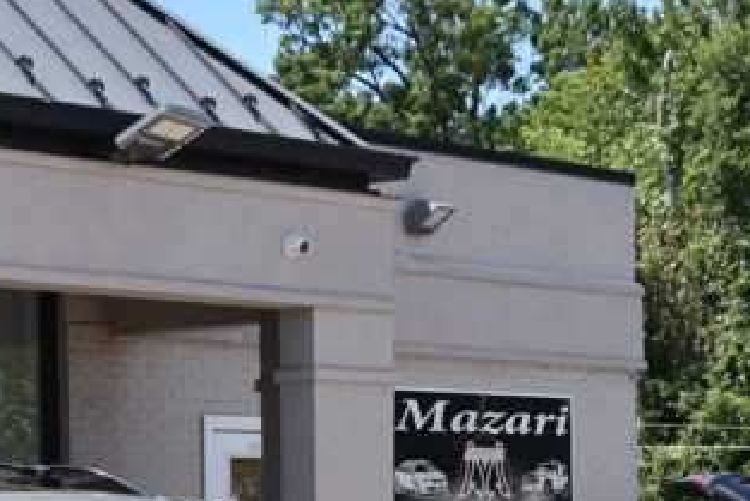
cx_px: -371
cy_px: 640
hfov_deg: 15.4
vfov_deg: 10.9
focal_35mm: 123
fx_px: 2556
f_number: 8
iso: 200
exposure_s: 1/500
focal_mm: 25
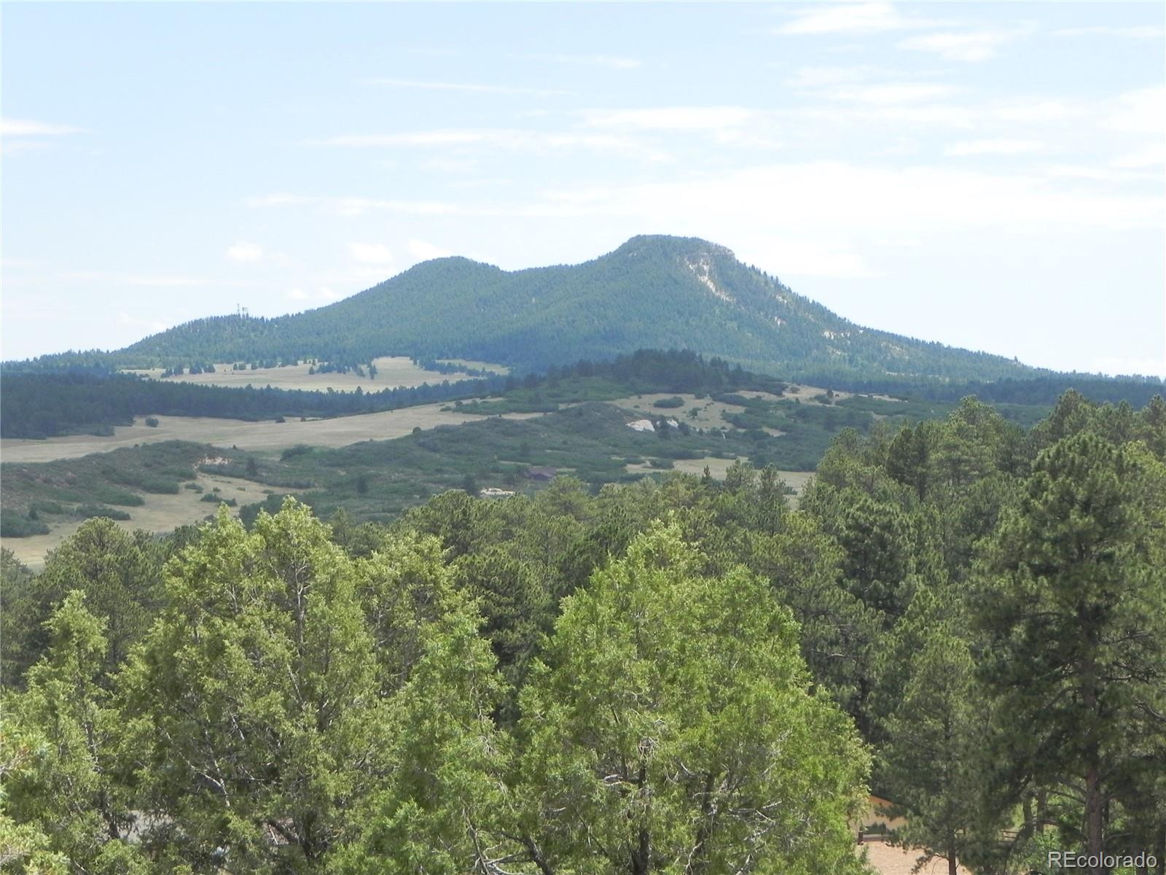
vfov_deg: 12.7
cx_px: 583
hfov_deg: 16.8
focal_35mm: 117
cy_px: 438
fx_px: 3941
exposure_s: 1/336
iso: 160
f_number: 6.3
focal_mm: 20.8
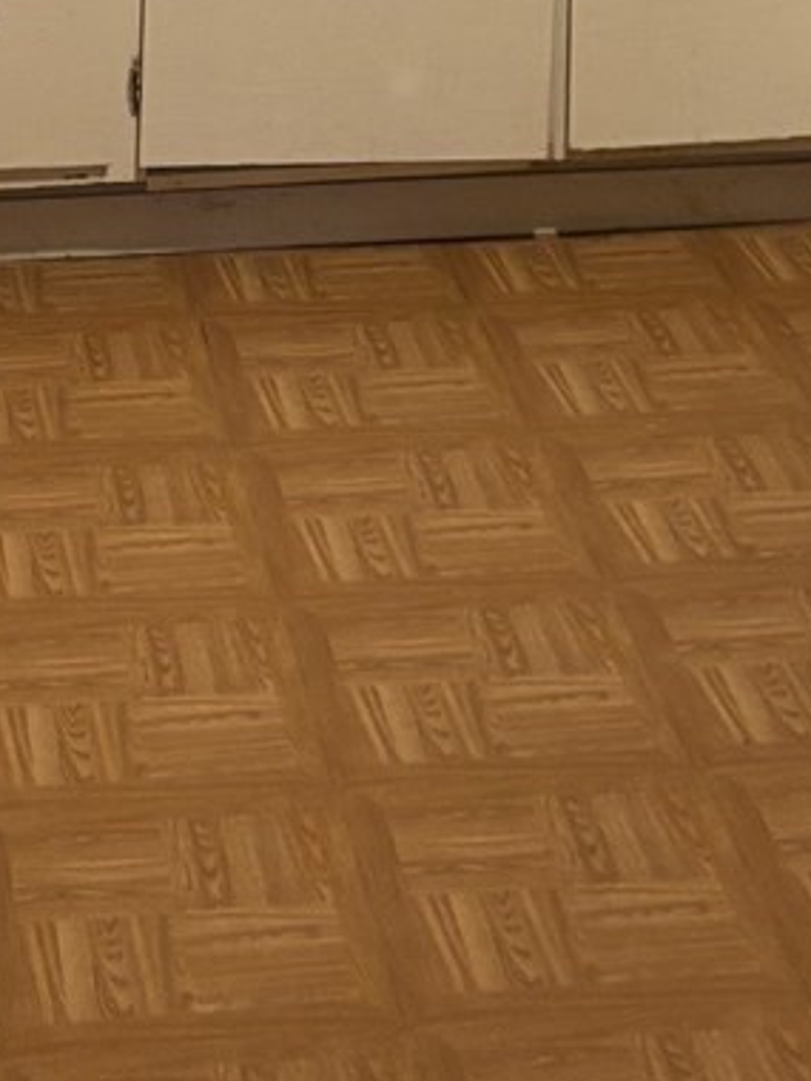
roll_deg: -2.0
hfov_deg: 14.1
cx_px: 282
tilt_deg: -6.6
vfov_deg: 16.7
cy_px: -634
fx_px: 3280
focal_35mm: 105
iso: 400
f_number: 1.6
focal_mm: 5.96
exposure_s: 1/60
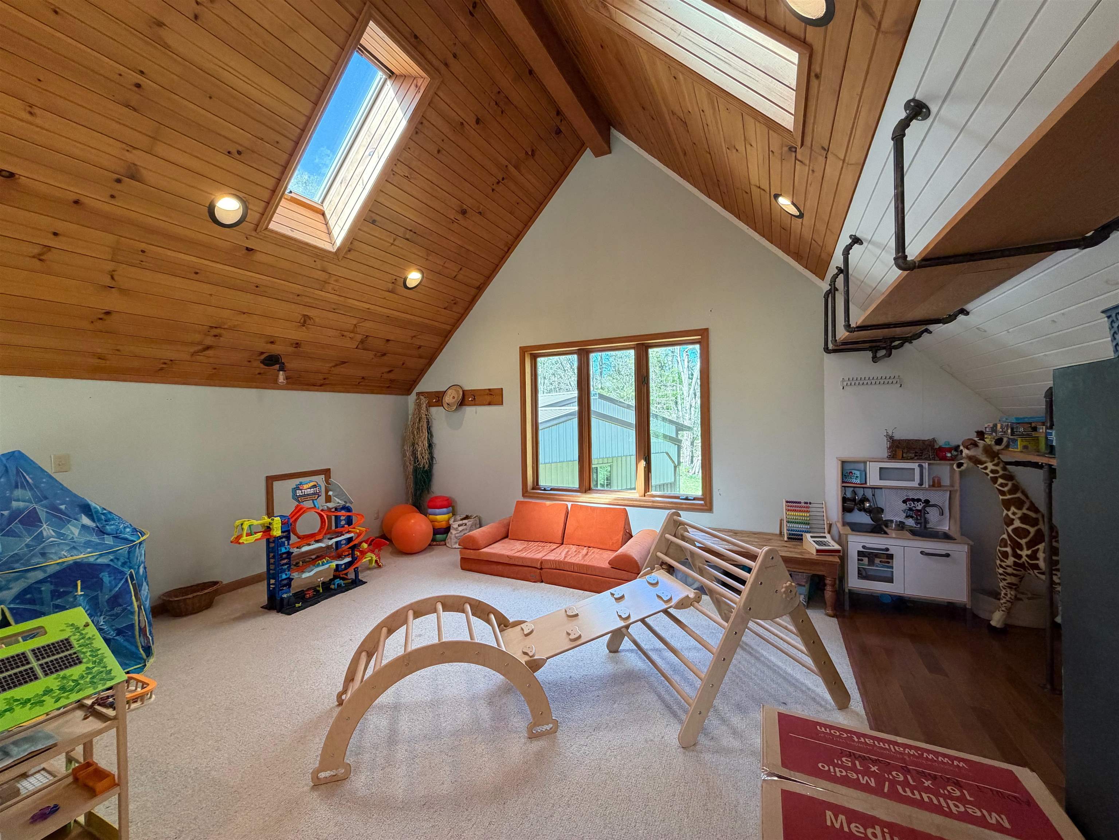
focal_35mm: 14
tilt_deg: -0.5
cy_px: 420
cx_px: 560
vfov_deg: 85.7
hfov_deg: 102.1
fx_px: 453
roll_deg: +1.4
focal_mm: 2.22
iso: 250
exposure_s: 1/120
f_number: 2.2
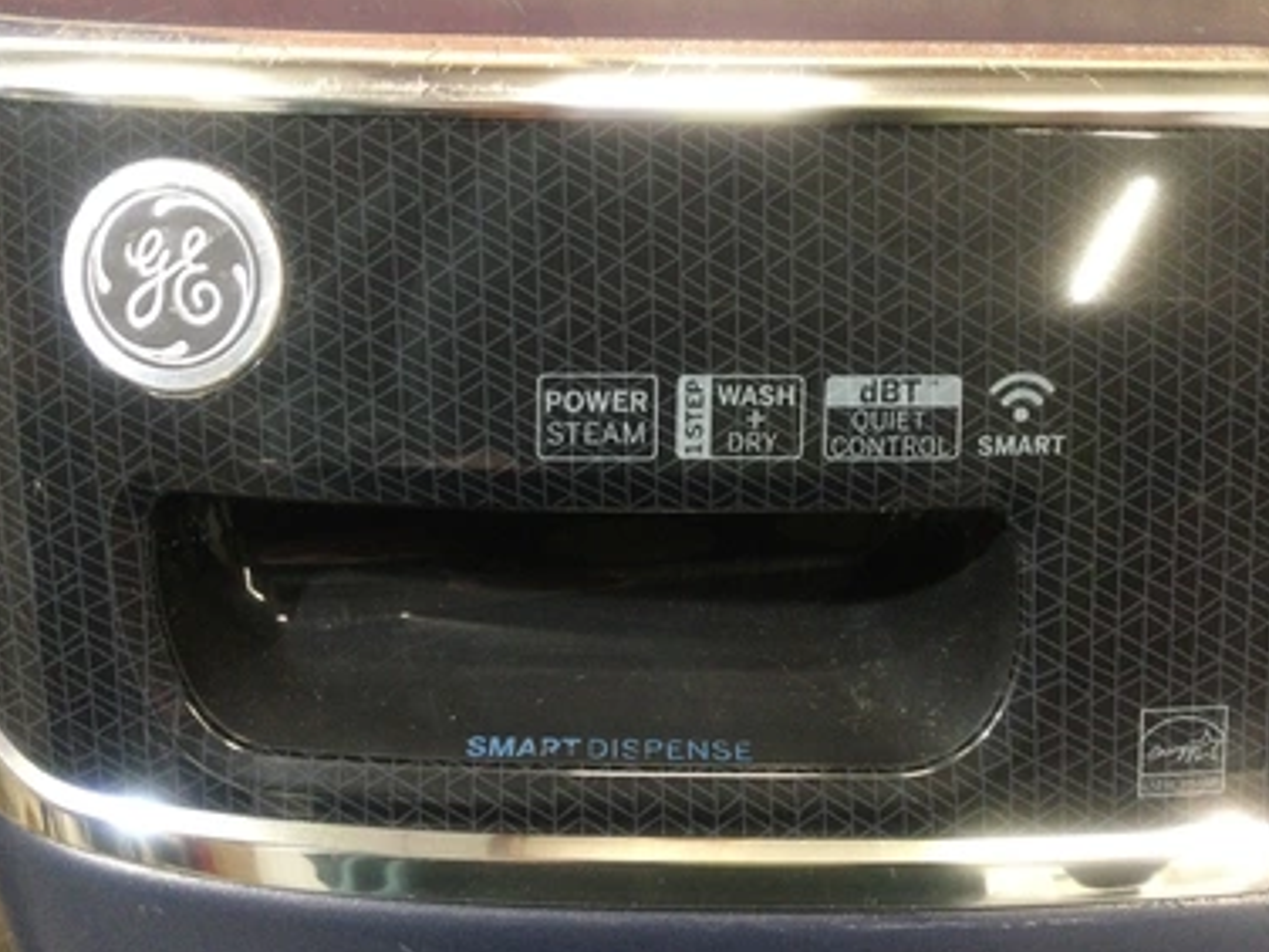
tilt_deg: -33.9
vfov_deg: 42.9
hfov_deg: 55.4
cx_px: 628
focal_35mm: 33
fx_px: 1210
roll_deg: -2.1
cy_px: 493
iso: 200
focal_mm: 3.3
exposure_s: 1/30
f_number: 2.4
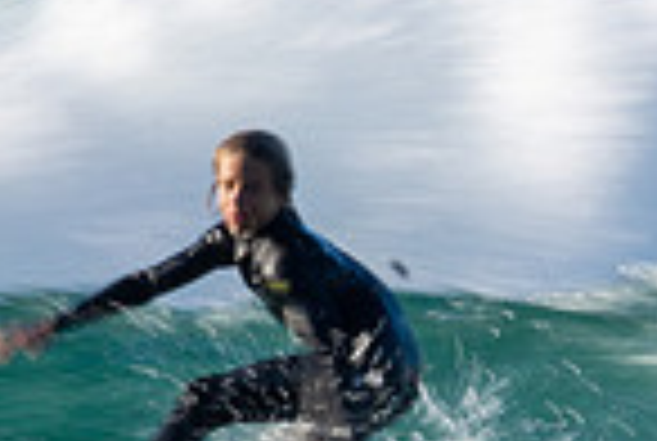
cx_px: 292
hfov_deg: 0.9
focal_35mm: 2318
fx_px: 42390
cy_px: 659
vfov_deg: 0.6
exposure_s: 1/25
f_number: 22
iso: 100
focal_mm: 390
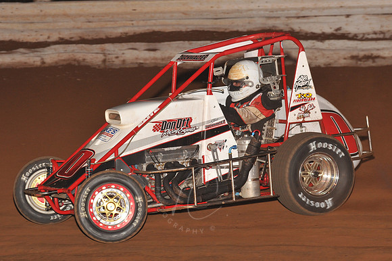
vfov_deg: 10.1
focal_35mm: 135
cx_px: 196
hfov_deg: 15.2
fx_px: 1469
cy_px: 130
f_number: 6.3
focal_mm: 135
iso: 1250
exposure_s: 1/320
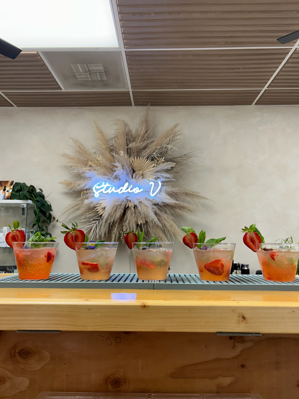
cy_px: 200
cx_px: 150
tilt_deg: +7.5
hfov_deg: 53.1
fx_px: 299
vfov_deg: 67.3
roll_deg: -0.6
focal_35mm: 26
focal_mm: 5.7
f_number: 1.5
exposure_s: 1/120
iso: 80
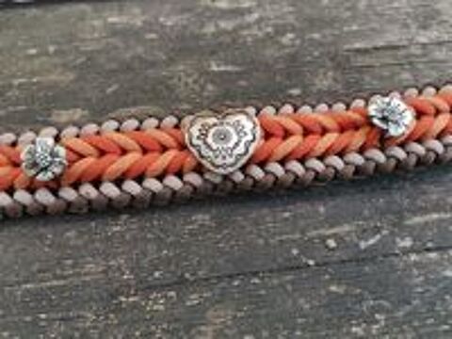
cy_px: 170
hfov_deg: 67.3
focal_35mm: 26
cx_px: 226
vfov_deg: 53.1
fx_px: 339
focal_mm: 4.75
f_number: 1.8
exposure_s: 1/129
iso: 50
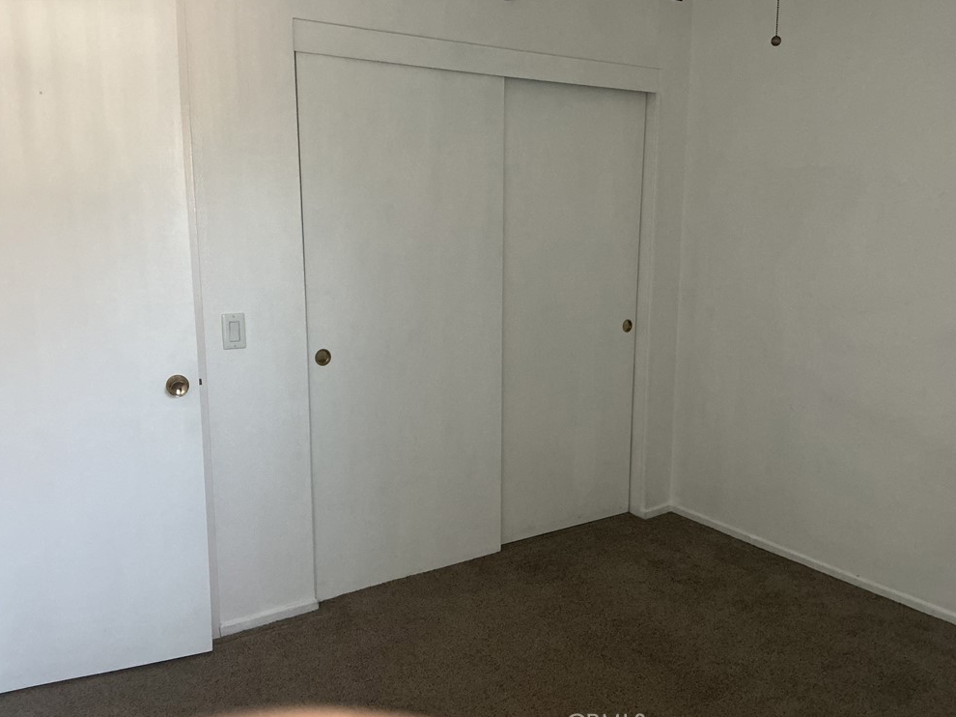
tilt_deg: -10.1
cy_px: 365
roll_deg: +0.3
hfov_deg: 60.0
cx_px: 489
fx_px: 828
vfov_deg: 46.8
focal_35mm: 30
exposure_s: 1/40
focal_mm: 3
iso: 250
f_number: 1.8
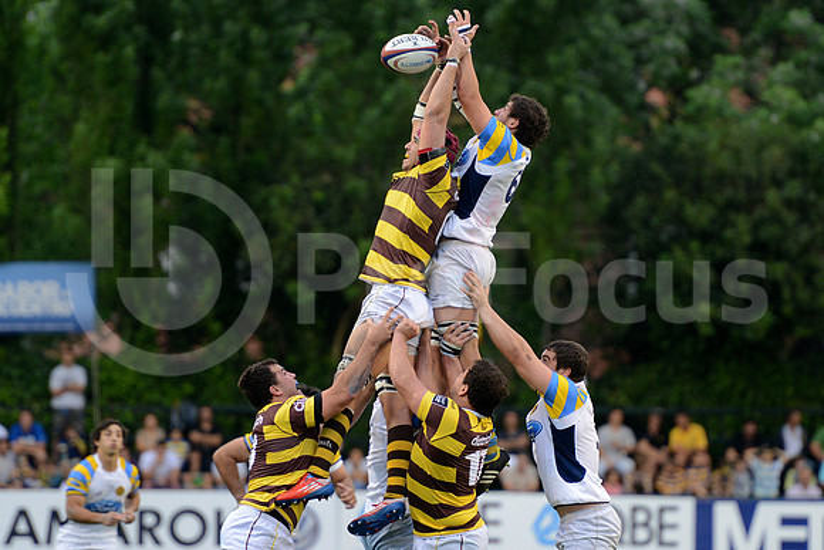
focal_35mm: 270
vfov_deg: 5.1
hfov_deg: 7.6
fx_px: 6181
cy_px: 275
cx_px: 412
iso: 2000
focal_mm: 270
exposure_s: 1/500
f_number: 4
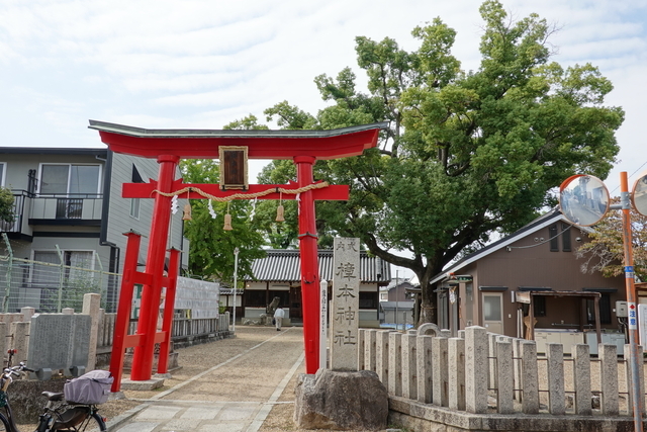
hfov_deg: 55.8
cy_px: 216
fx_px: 611
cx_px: 324
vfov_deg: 38.9
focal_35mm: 34
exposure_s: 1/125
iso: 125
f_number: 7.1
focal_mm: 12.51
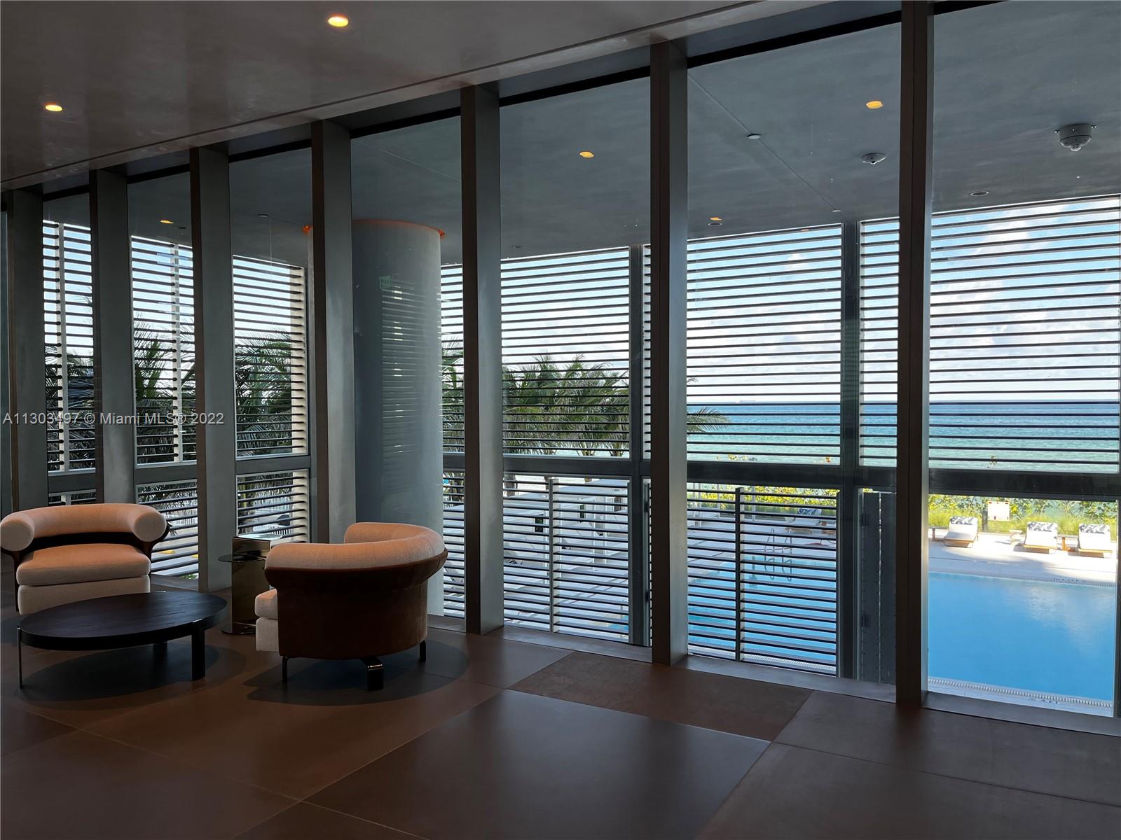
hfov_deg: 67.3
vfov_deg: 53.1
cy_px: 420
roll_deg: +0.6
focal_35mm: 26
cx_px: 560
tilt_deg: -1.8
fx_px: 842
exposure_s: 1/137
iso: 32
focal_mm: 5.1
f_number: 1.6
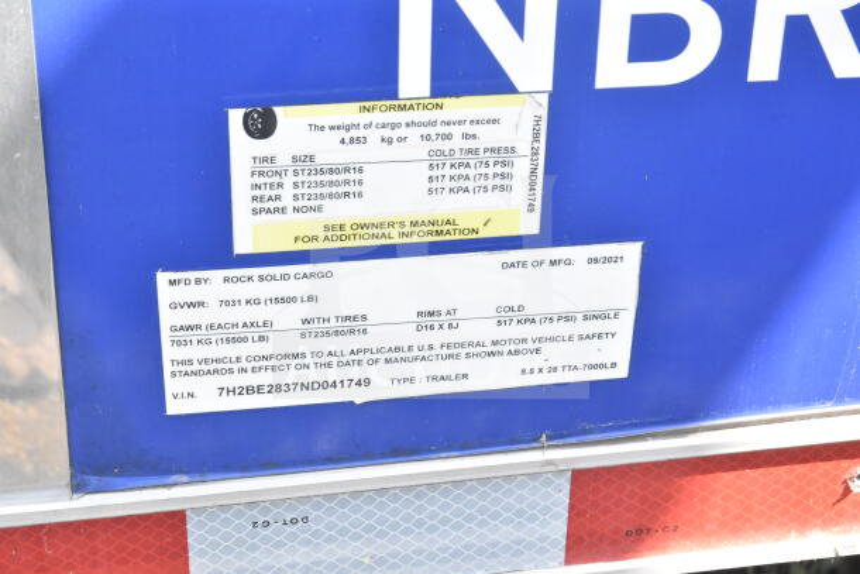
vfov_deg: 16.6
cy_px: 287
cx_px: 430
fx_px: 1971
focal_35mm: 82
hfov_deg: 24.6
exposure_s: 1/250
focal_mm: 55
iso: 1600
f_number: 10
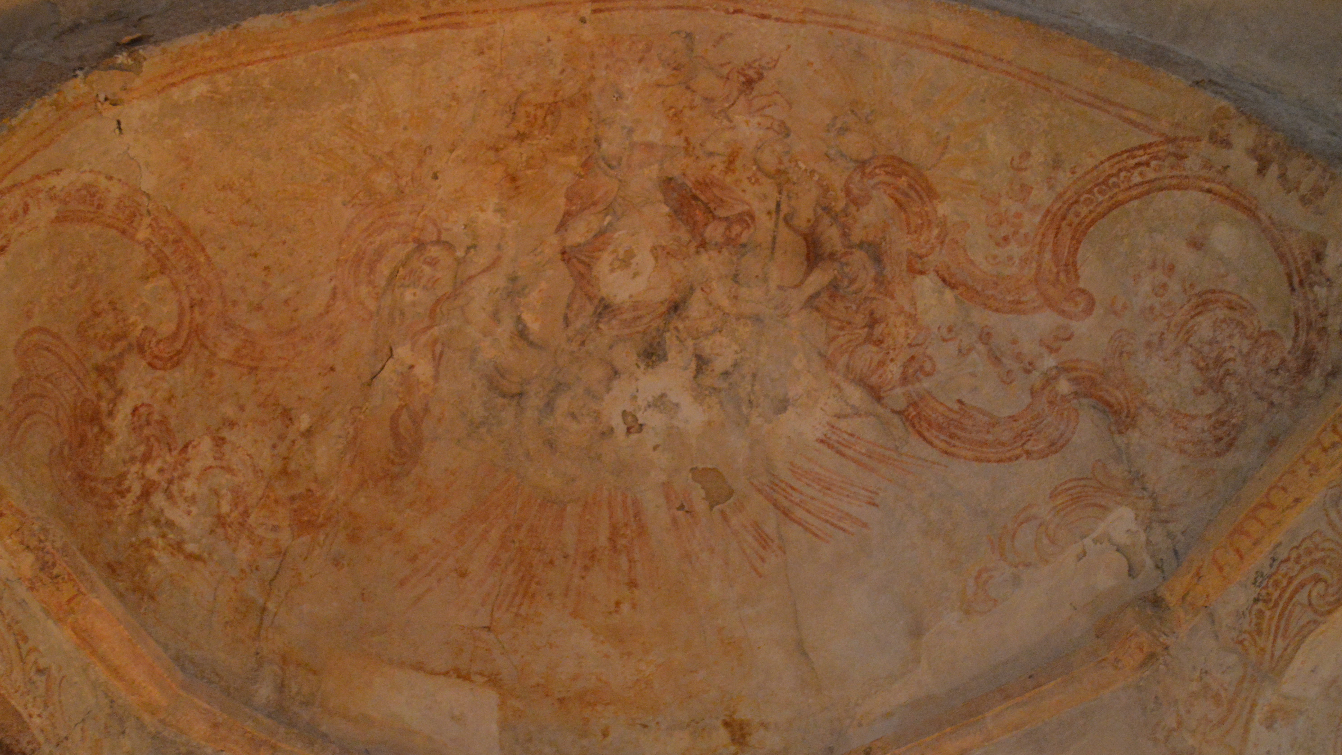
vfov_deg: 31.2
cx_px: 666
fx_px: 1352
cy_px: 425
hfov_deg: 52.8
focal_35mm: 38
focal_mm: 24
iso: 3200
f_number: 4
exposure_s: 1/20
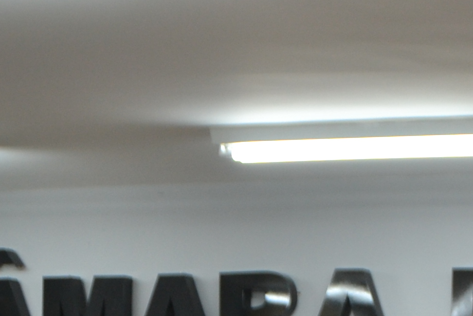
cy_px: 594
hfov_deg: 14.4
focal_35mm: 128
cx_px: 798
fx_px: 1682
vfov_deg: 10.0
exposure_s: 1/60
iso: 400
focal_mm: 18
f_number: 3.5
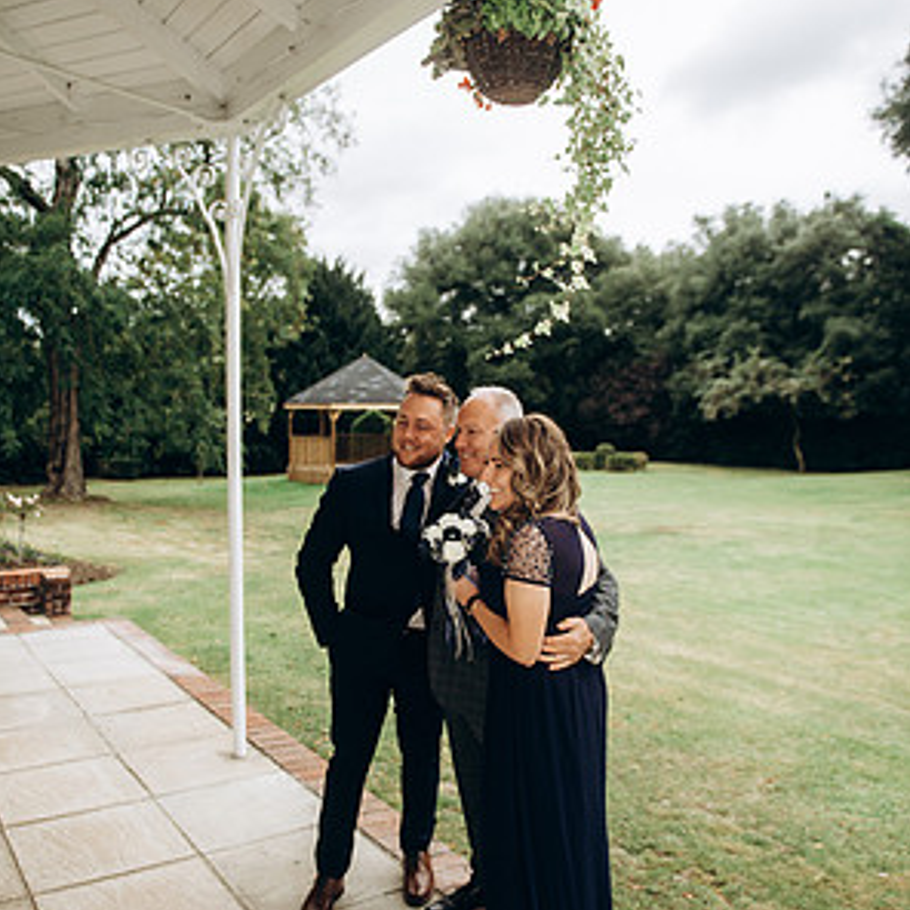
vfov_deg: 52.4
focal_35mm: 31
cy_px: 520
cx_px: 453
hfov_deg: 52.5
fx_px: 922
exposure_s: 1/400
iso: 100
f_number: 2.8
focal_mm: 24
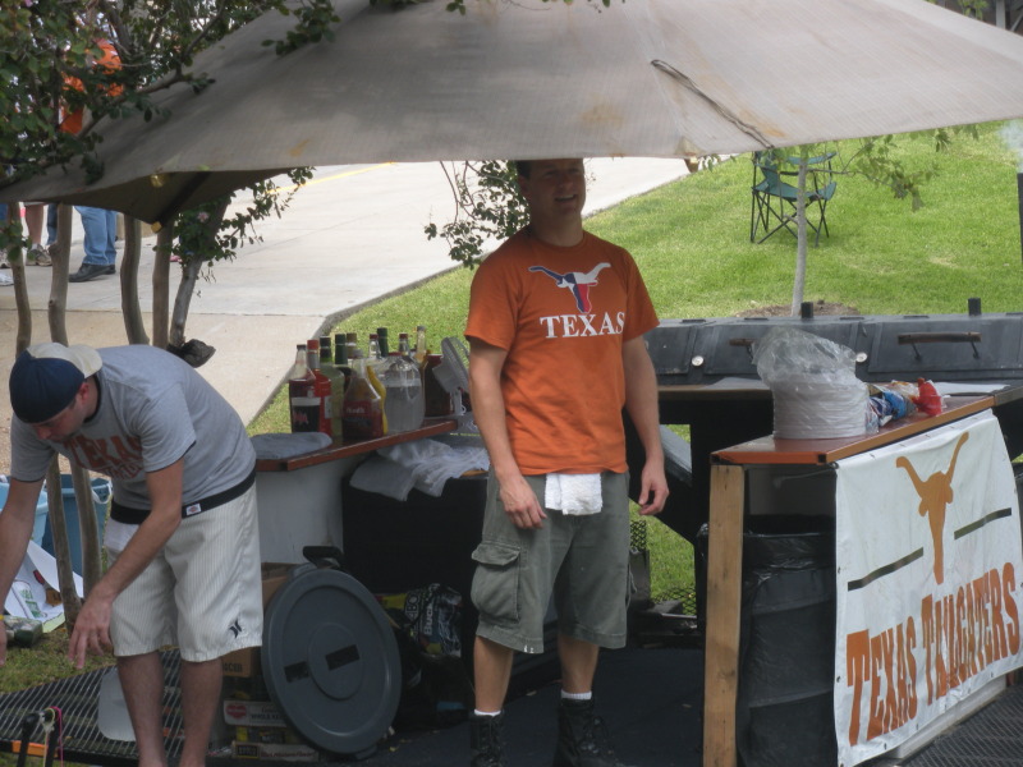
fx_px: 2955
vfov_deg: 14.8
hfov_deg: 19.6
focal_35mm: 100
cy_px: 384
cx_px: 512
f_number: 5
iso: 64
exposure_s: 1/148
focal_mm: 17.4
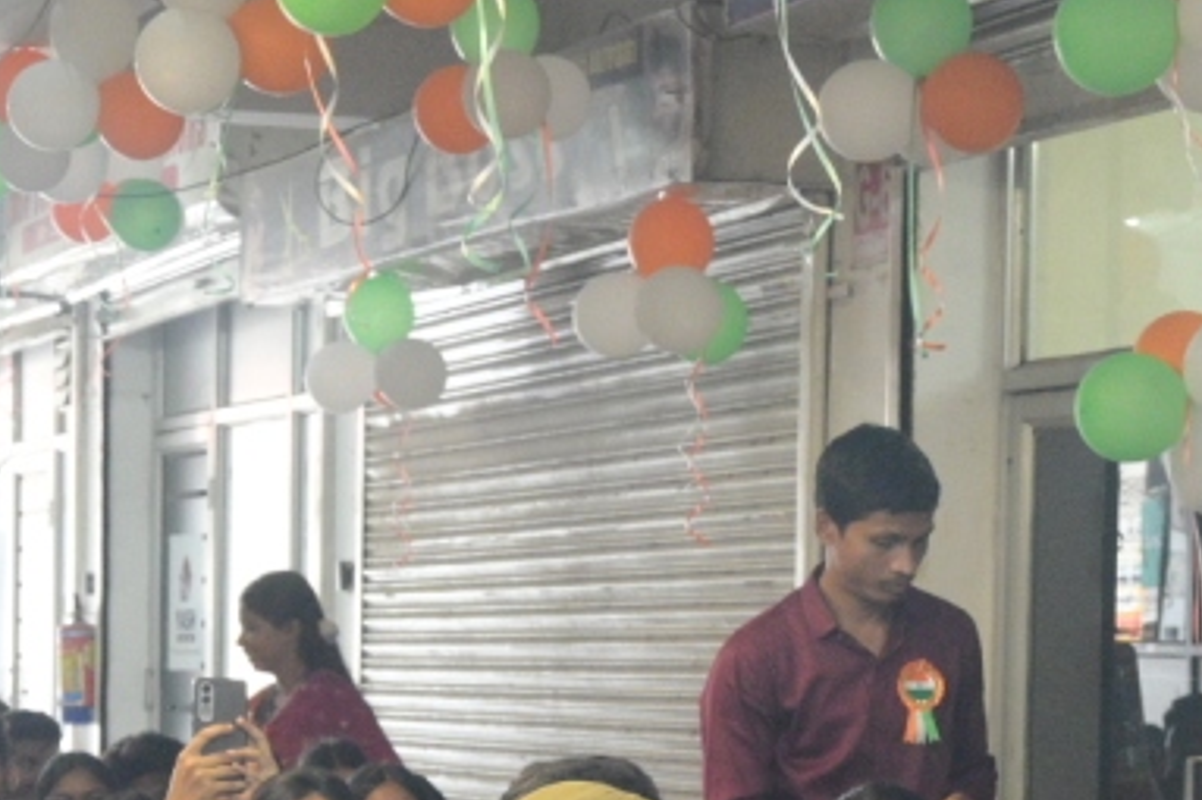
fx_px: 4149
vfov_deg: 10.9
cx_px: 734
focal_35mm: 124
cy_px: 886
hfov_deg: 16.5
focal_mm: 31
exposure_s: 1/100
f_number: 5
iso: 3200
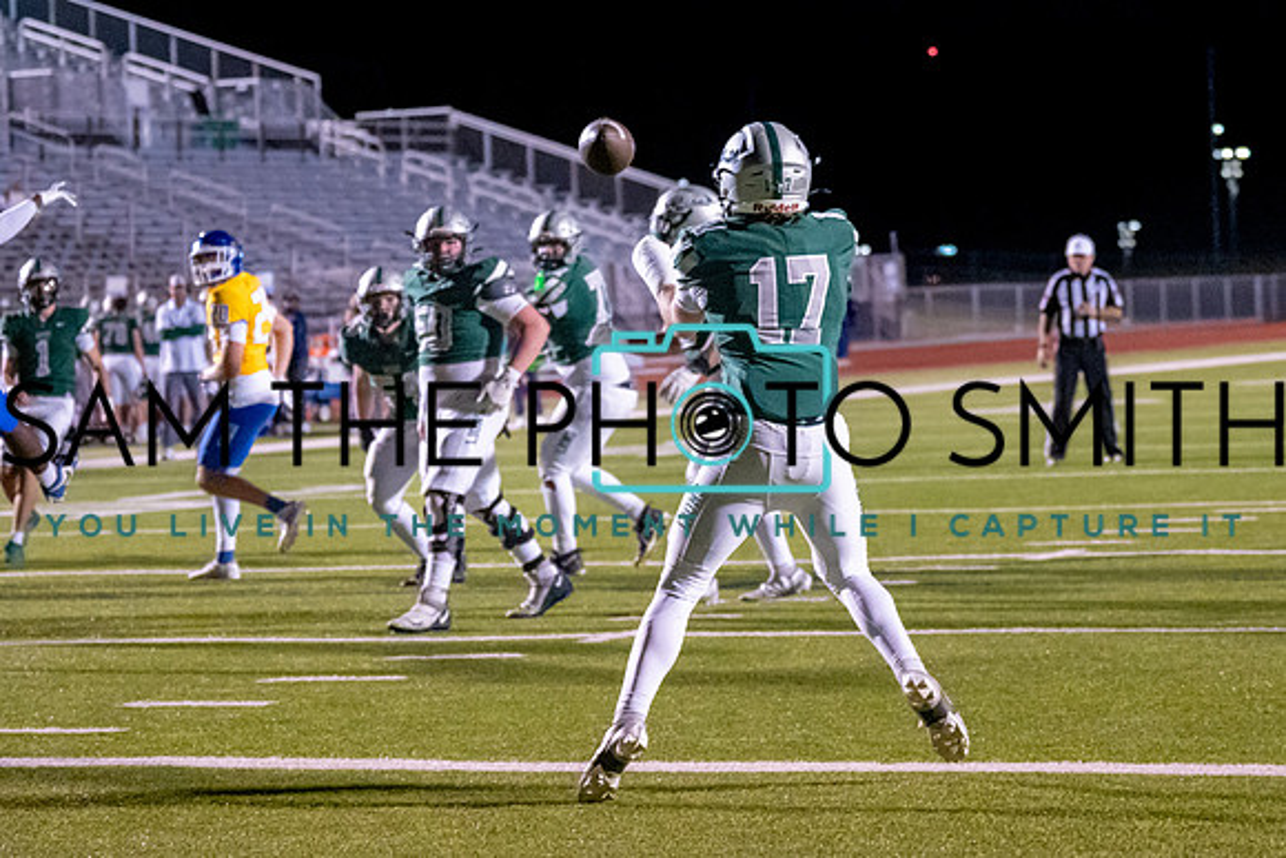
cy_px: 340
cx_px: 714
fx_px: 4360
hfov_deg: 16.8
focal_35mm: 122
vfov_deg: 11.2
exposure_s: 1/1000
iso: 10000
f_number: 2.8
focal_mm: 70
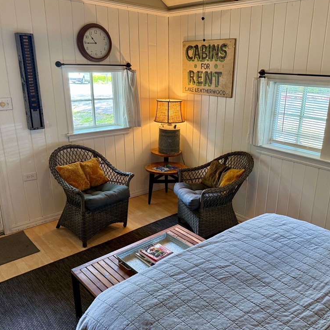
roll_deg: -1.4
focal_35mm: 29
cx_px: 197
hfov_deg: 55.3
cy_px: 165
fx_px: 313
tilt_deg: -17.0
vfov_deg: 55.6
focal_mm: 6.76
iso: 320
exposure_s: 1/60
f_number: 1.78
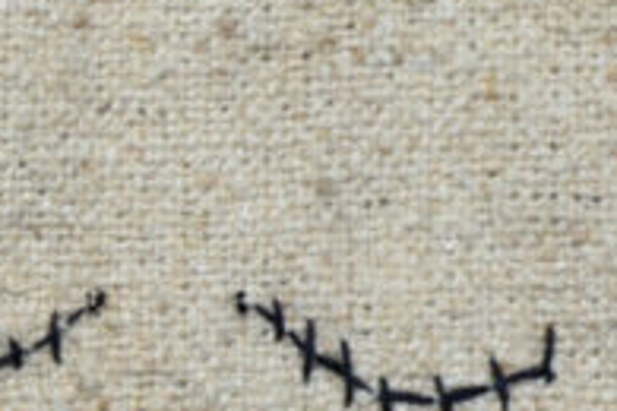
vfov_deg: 4.1
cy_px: 703
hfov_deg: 6.1
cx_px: -655
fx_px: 5655
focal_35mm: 330
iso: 400
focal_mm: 42
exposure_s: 1/400
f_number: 11
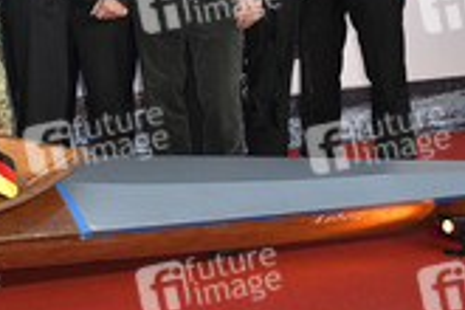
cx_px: -148
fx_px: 1343
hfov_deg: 18.2
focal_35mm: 104
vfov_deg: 12.8
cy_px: -70
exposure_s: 1/160
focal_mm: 38
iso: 1600
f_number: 7.1
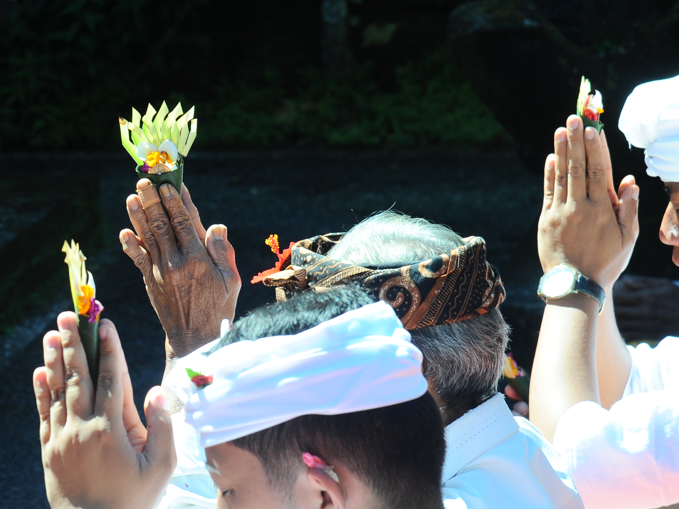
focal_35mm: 244
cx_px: 83
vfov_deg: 6.1
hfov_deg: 8.1
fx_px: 4786
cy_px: 154
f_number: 8
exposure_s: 1/125
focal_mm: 120
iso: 320
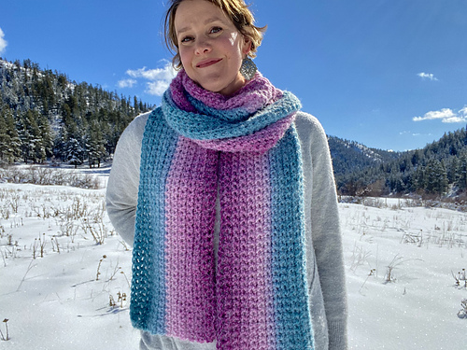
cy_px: 175
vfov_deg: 46.8
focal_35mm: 30
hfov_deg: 60.0
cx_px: 234
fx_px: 405
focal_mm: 2.71
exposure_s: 1/1284
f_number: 2.2
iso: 25
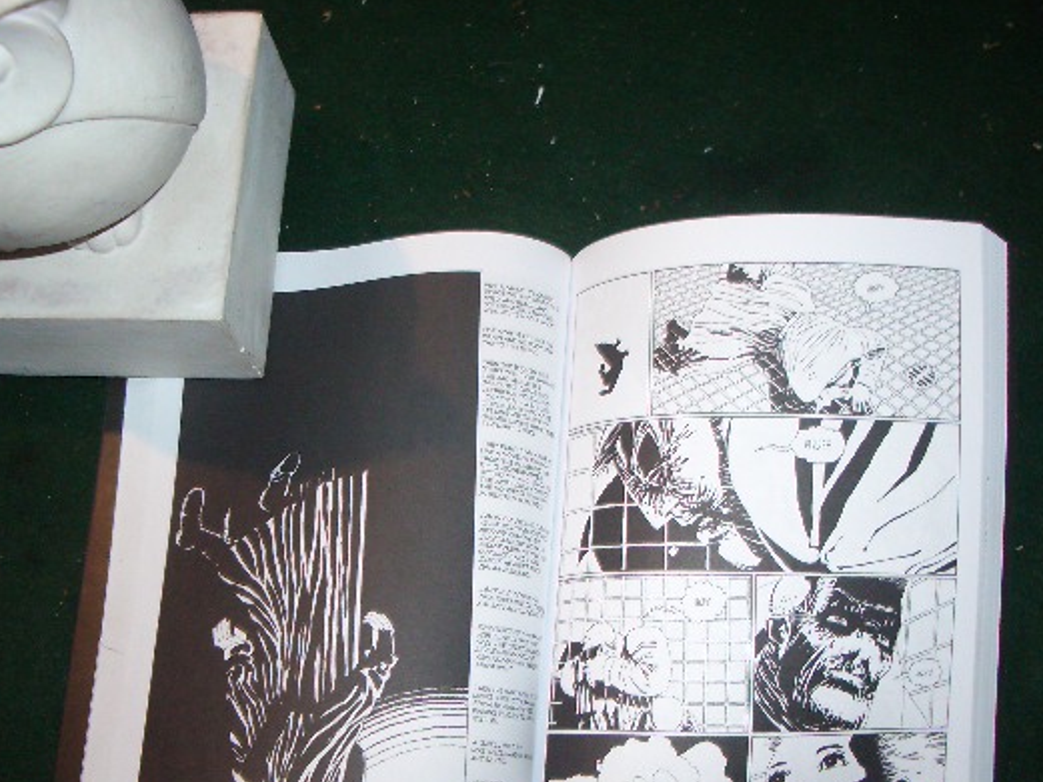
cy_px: 458
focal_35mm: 43
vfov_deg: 33.5
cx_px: 448
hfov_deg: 43.7
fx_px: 1296
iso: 200
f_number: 2.6
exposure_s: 1/60
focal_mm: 5.8
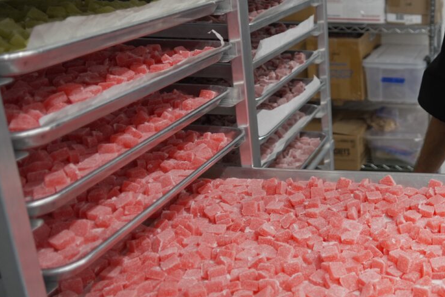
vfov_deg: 27.4
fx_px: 606
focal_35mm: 49
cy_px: 99
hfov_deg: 36.4
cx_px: 443
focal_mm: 24
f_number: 3.5
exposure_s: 1/125
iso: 640
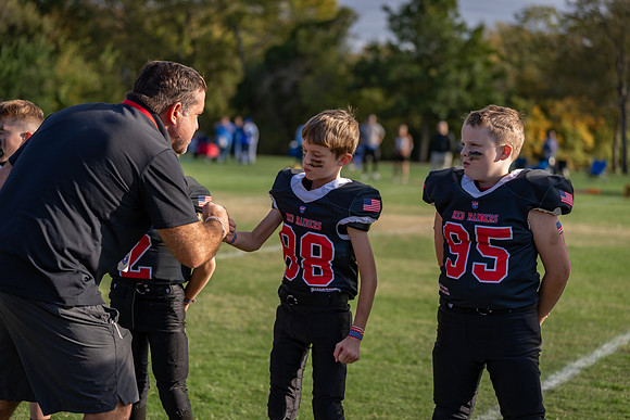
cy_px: 210
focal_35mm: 77
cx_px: 315
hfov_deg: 26.3
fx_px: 1348
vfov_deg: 17.7
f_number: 2.8
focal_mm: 77
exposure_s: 1/800
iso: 100
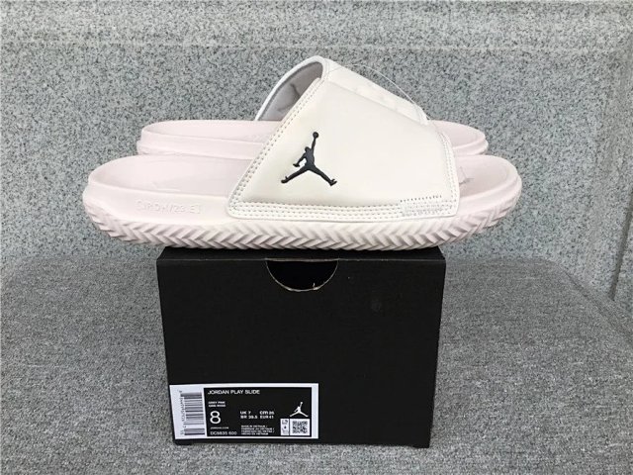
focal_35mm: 31
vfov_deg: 45.4
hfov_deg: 58.4
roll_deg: -0.6
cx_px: 316
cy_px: 238
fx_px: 567
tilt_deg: -21.6
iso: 25
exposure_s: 1/392
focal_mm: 3.3
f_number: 2.4
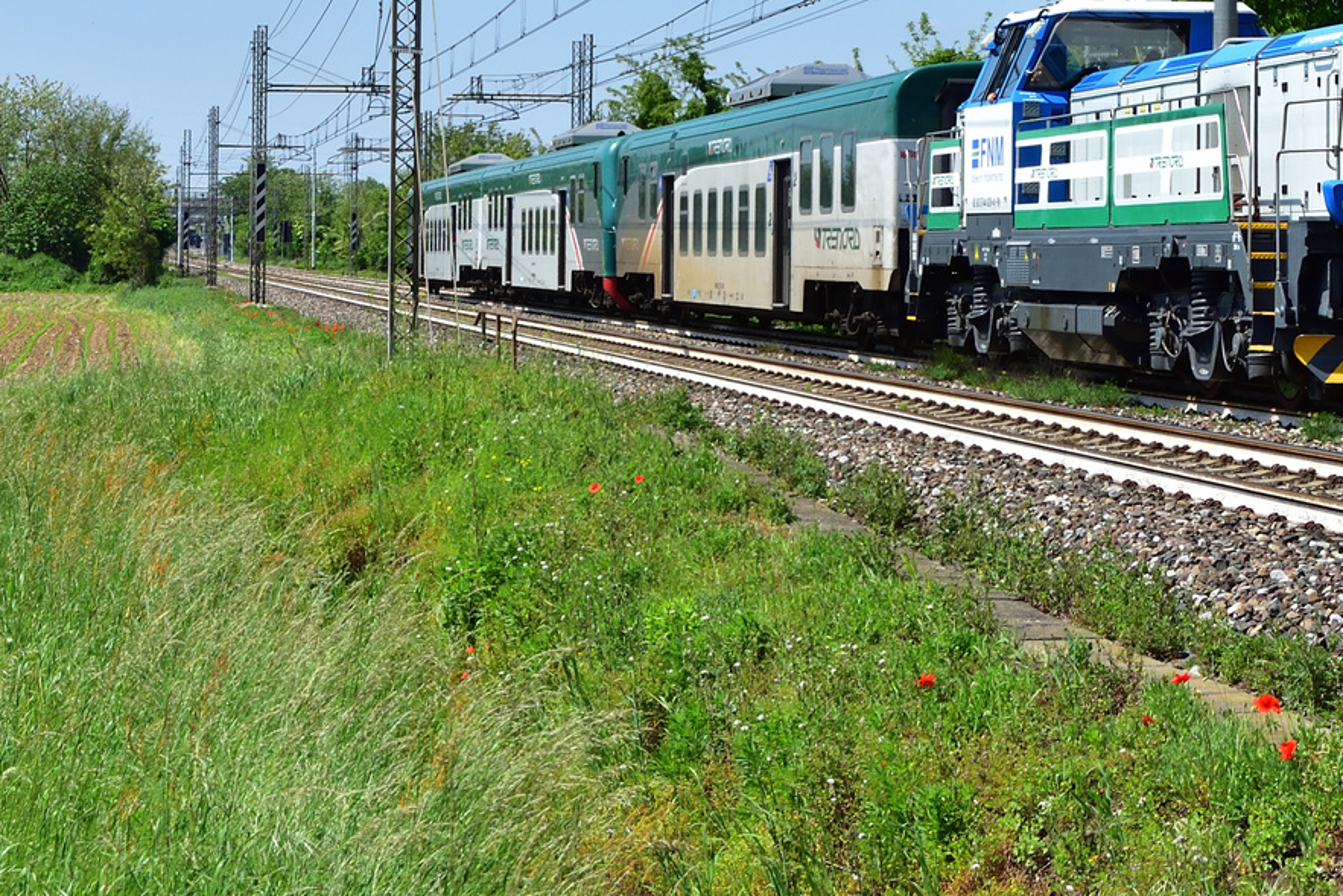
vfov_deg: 15.4
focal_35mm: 88
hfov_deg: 23.0
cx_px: 902
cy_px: 116
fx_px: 3286
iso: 250
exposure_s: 1/800
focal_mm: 27
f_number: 7.1
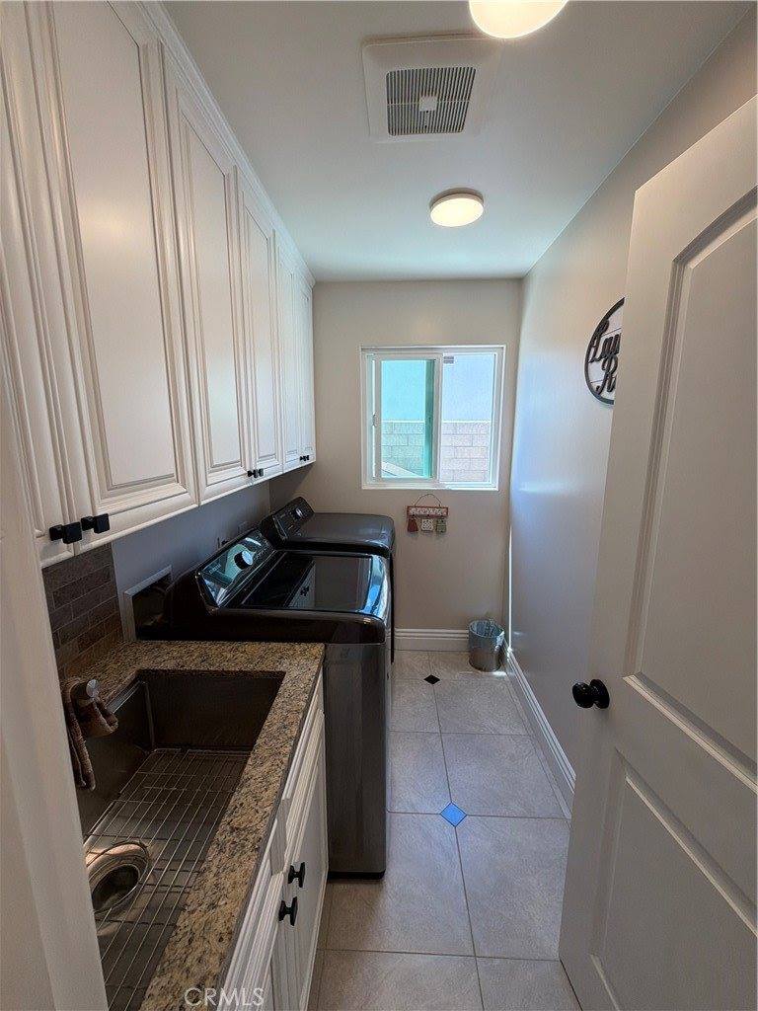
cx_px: 379
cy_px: 506
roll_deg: +0.0
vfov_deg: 102.1
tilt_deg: -10.3
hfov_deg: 85.7
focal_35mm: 14
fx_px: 409
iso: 64
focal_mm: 2.22
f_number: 2.2
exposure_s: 1/120
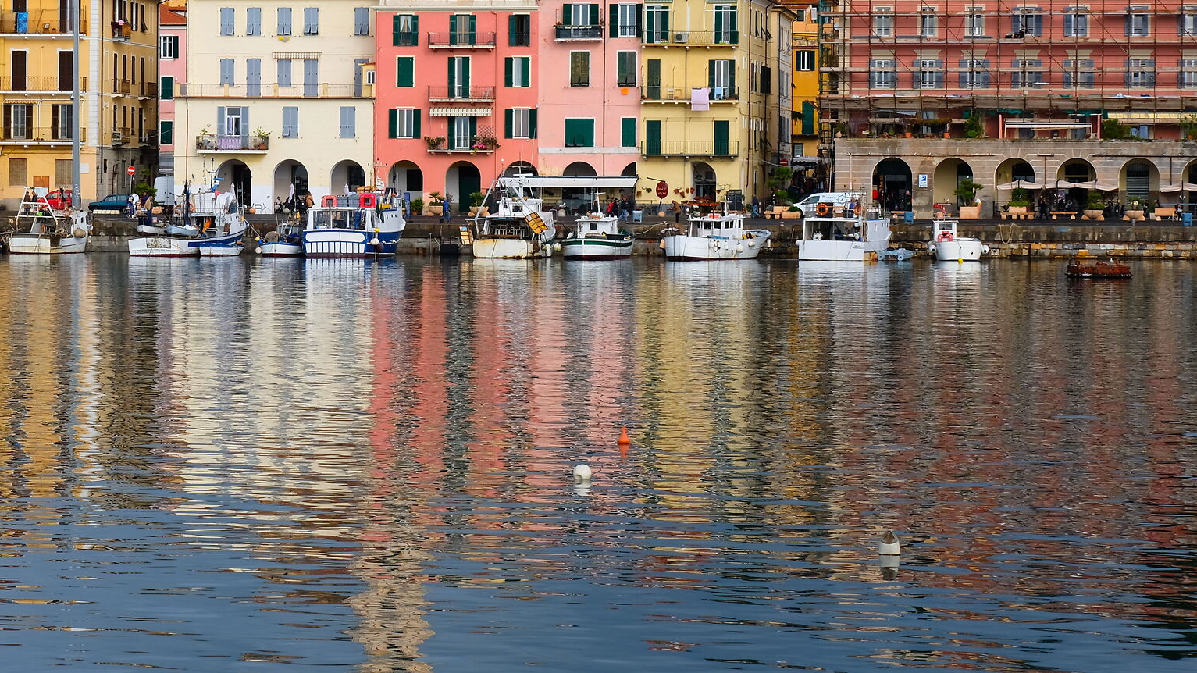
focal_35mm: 123
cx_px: 305
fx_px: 3904
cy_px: 237
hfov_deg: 17.3
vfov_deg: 9.8
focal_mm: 50
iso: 200
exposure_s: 1/350
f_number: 9
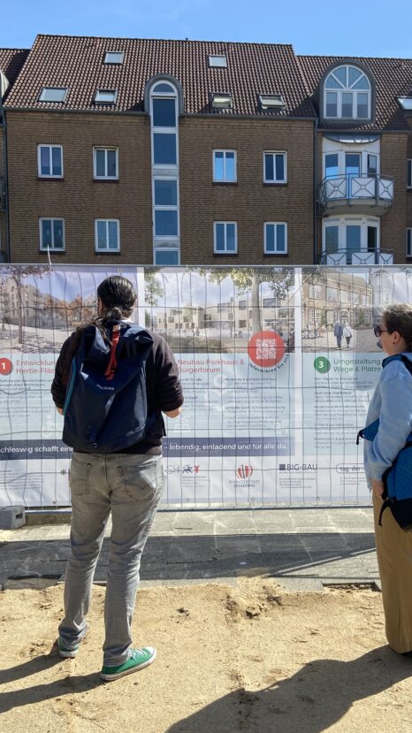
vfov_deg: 56.6
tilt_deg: -0.5
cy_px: 378
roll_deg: +0.3
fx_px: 680
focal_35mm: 35
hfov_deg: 33.5
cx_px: 256
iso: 32
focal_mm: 4.25
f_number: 1.8
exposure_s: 1/1927
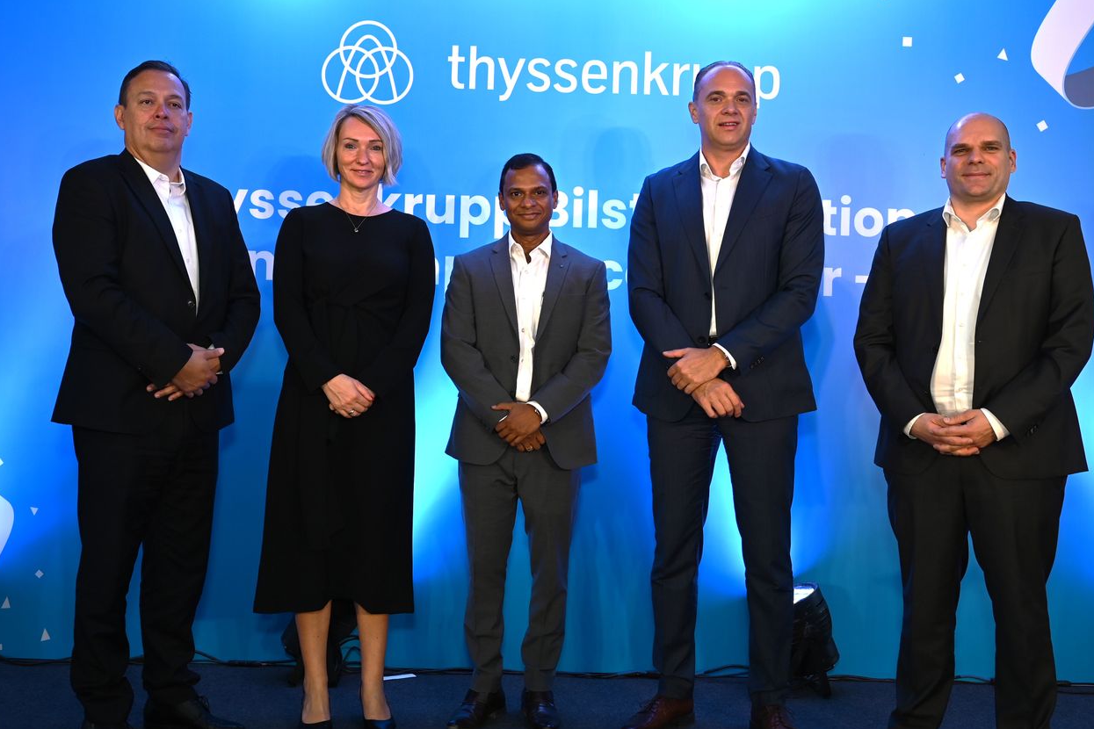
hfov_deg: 51.9
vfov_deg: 35.9
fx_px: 1124
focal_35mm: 37
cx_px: 540
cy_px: 357
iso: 250
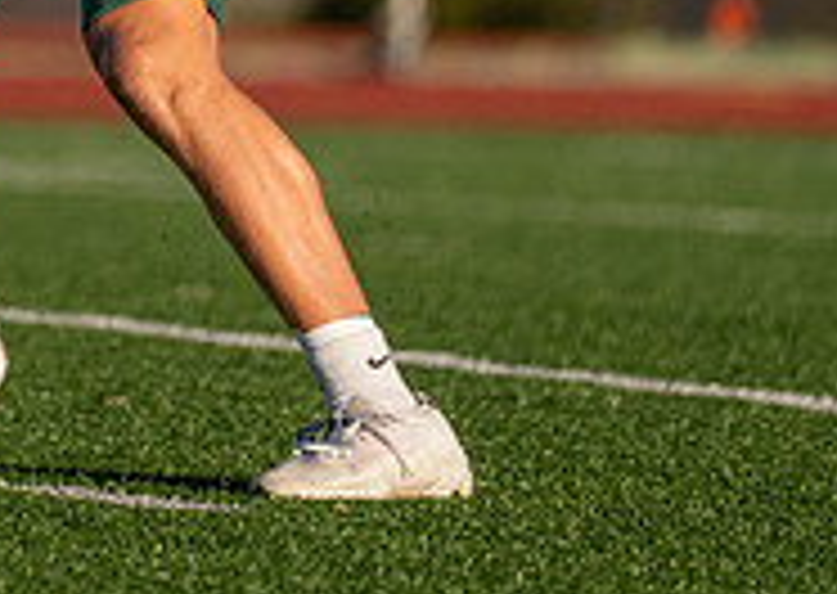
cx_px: -487
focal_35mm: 927
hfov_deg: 2.2
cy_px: -498
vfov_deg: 1.5
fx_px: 21988
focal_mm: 200
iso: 200
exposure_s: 1/6400
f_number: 2.8
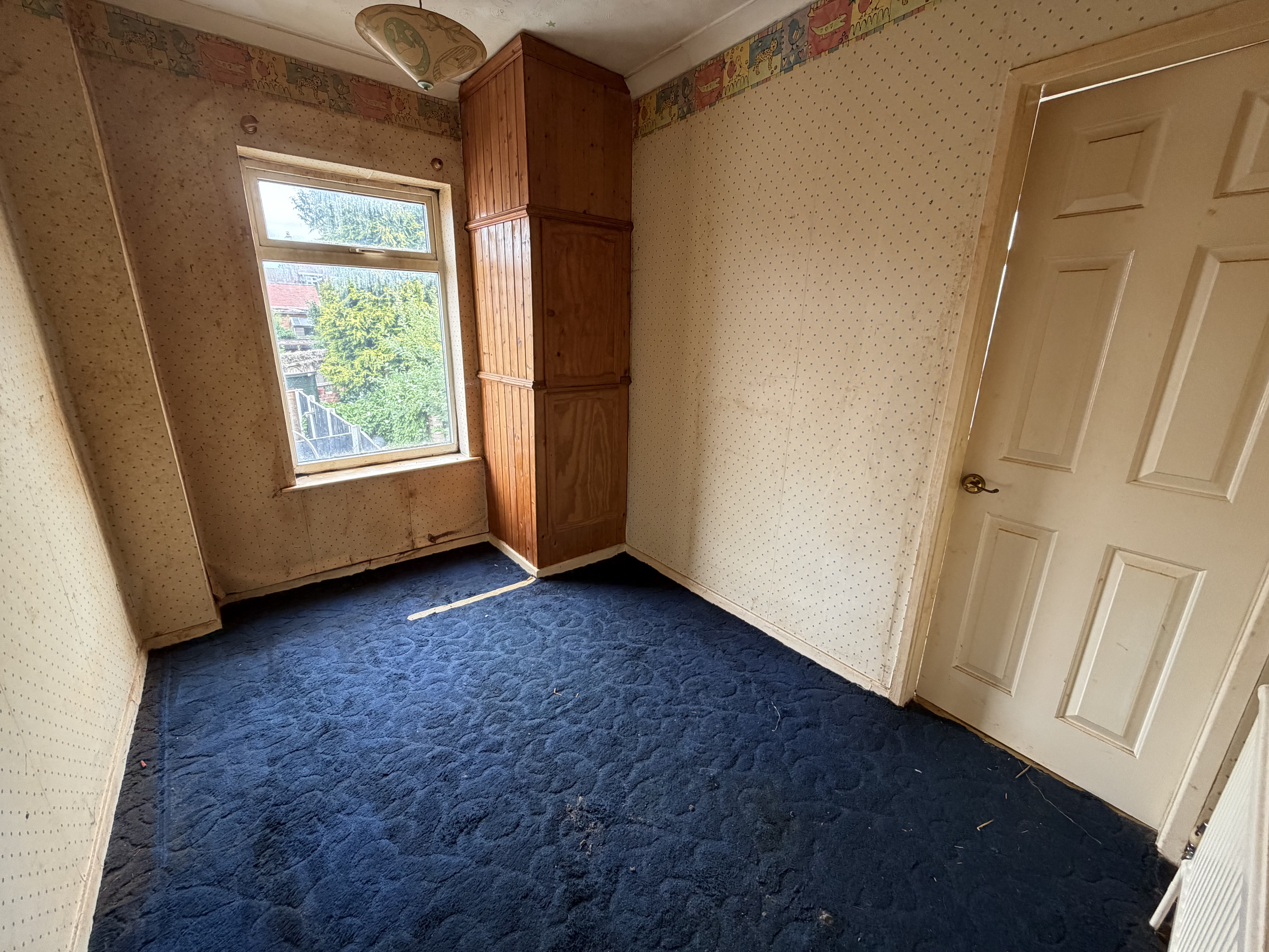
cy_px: 476
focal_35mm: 14
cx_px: 634
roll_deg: -2.1
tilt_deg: -15.8
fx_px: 513
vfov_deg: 85.7
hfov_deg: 102.1
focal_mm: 2.22
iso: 320
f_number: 2.2
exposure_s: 1/117
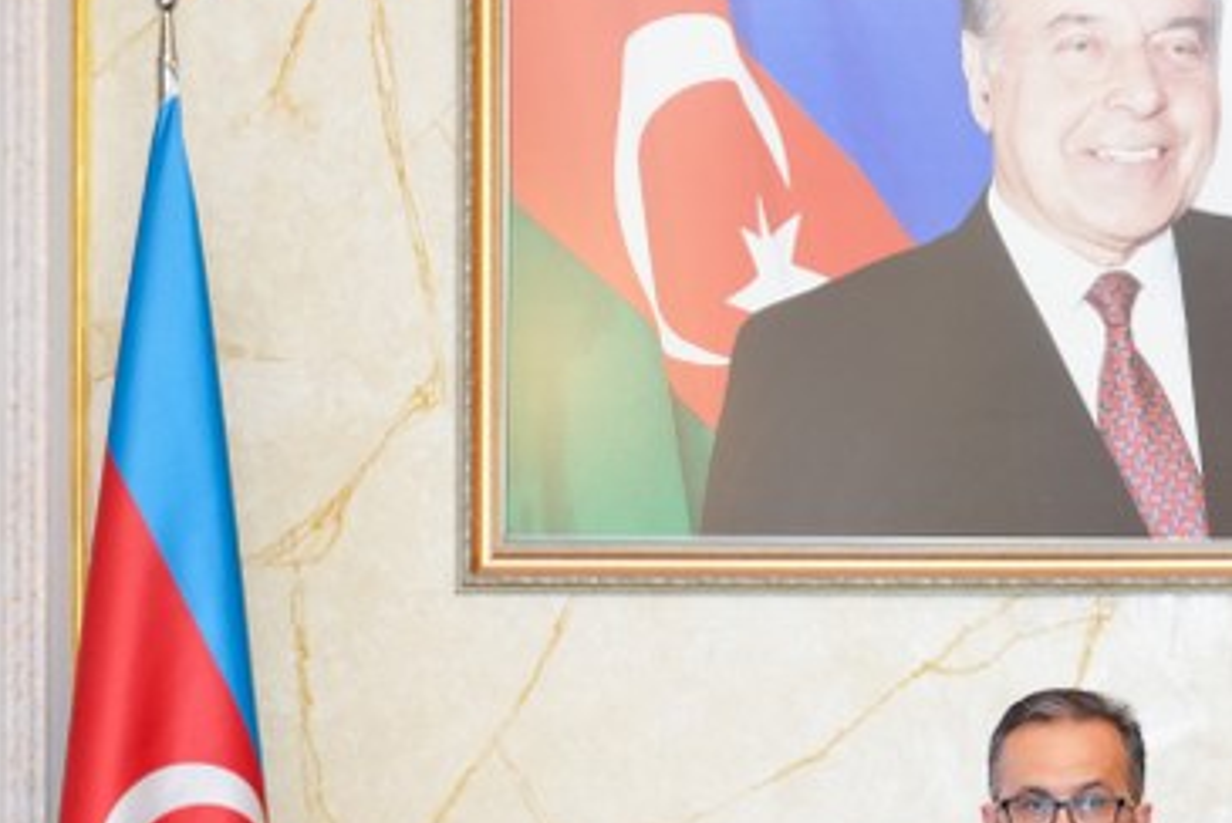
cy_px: 670
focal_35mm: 258
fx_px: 8836
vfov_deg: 5.3
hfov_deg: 8.0
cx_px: 1060
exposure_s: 1/200
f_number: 3.5
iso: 2500
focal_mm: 92
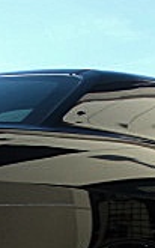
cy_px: 350
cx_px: 18
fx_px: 1001
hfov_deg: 8.8
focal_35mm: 148
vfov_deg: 13.5
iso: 50
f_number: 2.8
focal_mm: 6.3
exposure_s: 1/320
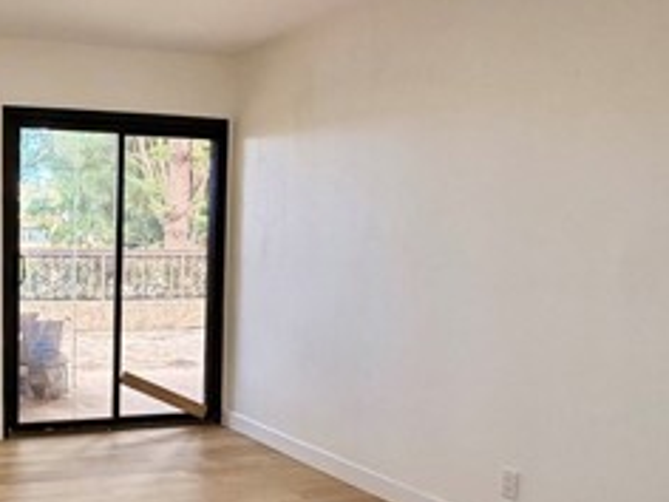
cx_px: 40
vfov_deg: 37.6
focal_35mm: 38
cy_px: 295
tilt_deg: -3.1
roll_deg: -1.2
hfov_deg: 43.7
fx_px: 734
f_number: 2.2
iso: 200
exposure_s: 1/60
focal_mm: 2.22
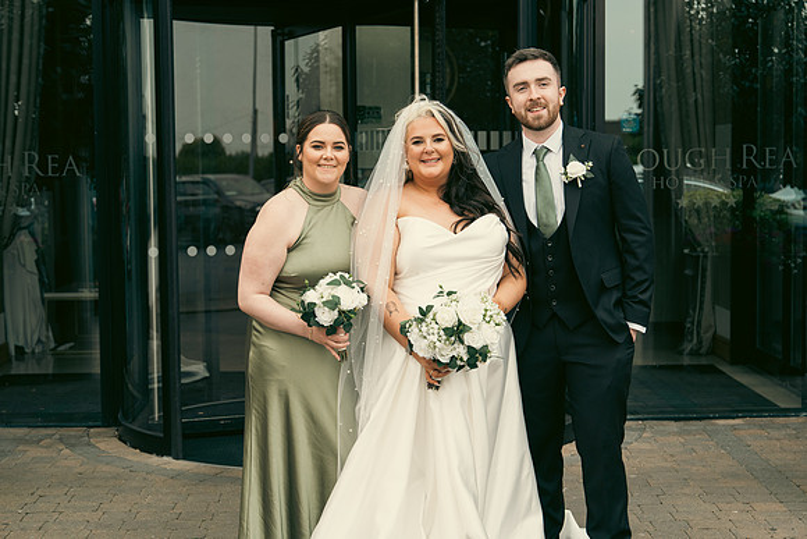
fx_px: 1569
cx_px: 404
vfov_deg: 19.5
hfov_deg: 28.8
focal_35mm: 70
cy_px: 270
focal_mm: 70
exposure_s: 1/250
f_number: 5
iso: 200
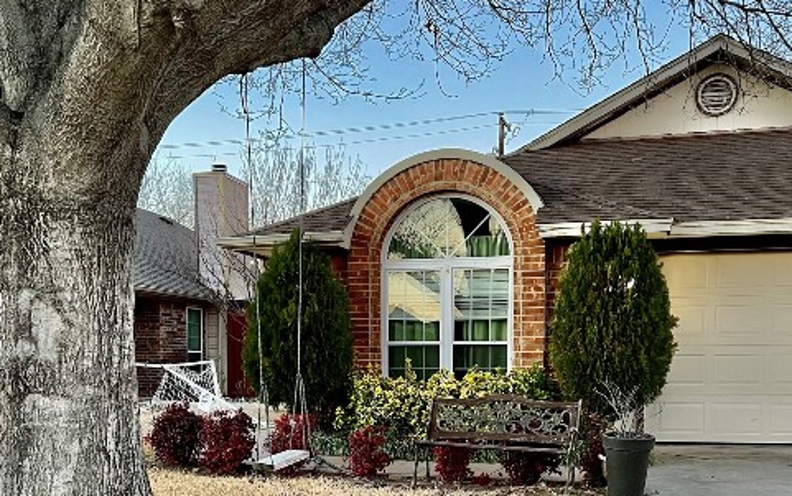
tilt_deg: -2.7
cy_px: 440
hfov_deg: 45.2
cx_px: 372
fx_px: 950
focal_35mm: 44
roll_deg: -0.5
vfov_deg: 28.2
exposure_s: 1/92
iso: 125
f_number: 1.5
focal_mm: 5.7
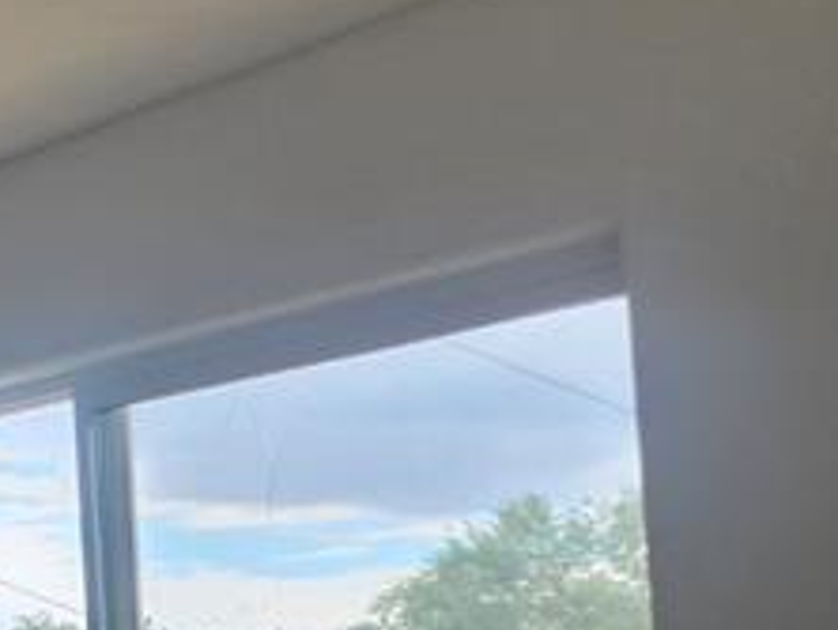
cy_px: 460
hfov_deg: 14.0
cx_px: -1072
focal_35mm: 106
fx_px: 2569
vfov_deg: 13.9
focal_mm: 5.4
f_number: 1.8
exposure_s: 1/180
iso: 32
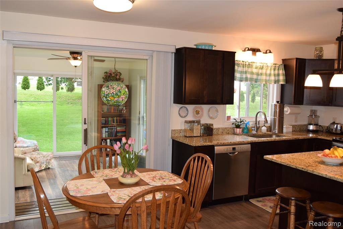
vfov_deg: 38.3
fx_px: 329
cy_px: 114
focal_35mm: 34
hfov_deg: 55.1
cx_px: 172
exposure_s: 1/125
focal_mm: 23
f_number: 5.6
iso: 800
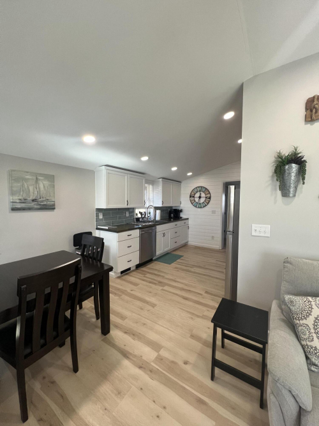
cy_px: 213
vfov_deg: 106.2
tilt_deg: -3.9
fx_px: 160
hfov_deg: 89.9
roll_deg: -0.8
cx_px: 160
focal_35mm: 13
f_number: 1.8
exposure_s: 1/120
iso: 200
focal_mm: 1.57
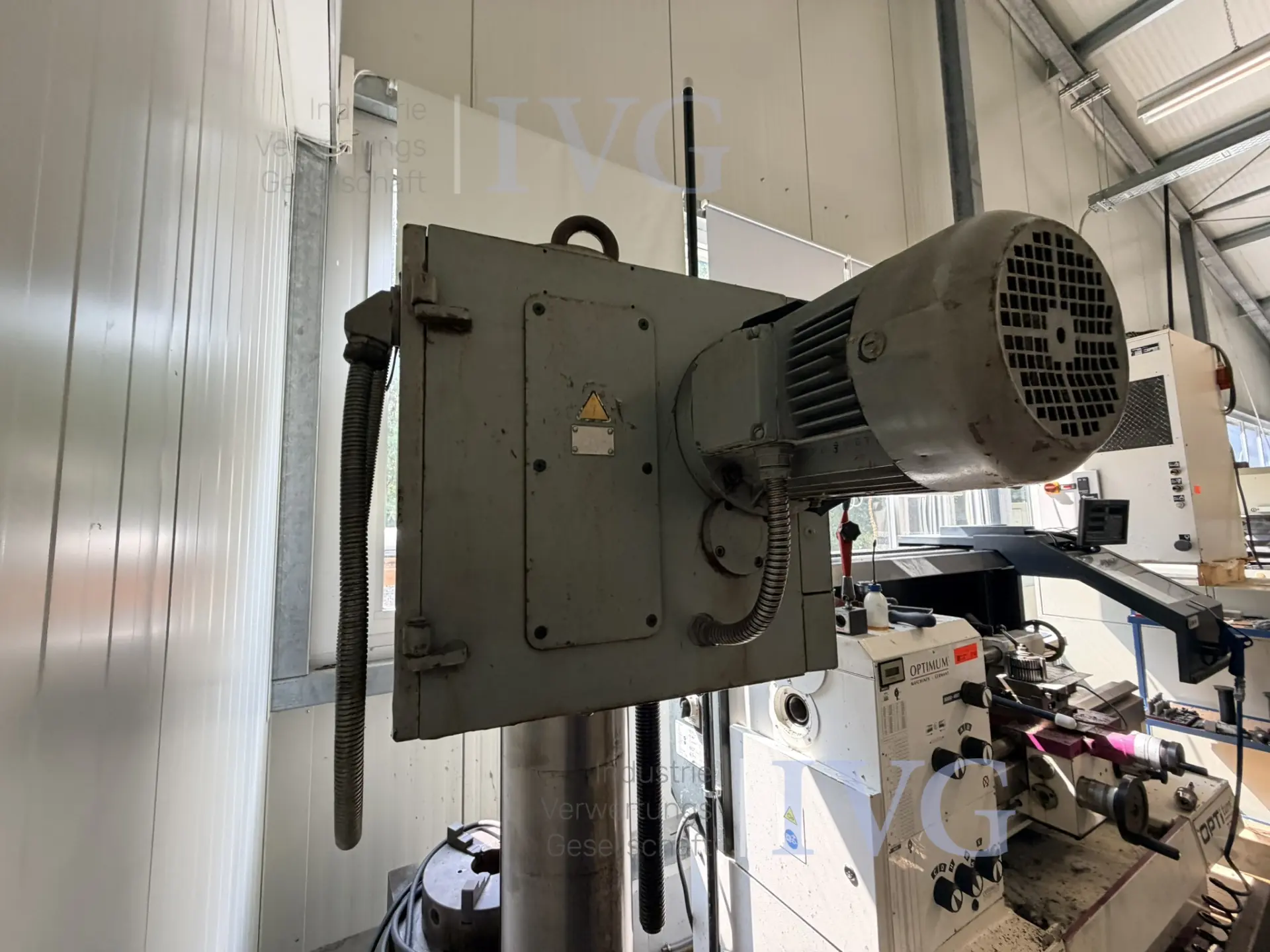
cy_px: 476
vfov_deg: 85.7
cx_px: 635
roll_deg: +1.0
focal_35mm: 14
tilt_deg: +6.5
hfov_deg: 102.1
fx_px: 514
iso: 160
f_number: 2.2
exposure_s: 1/121
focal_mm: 2.22
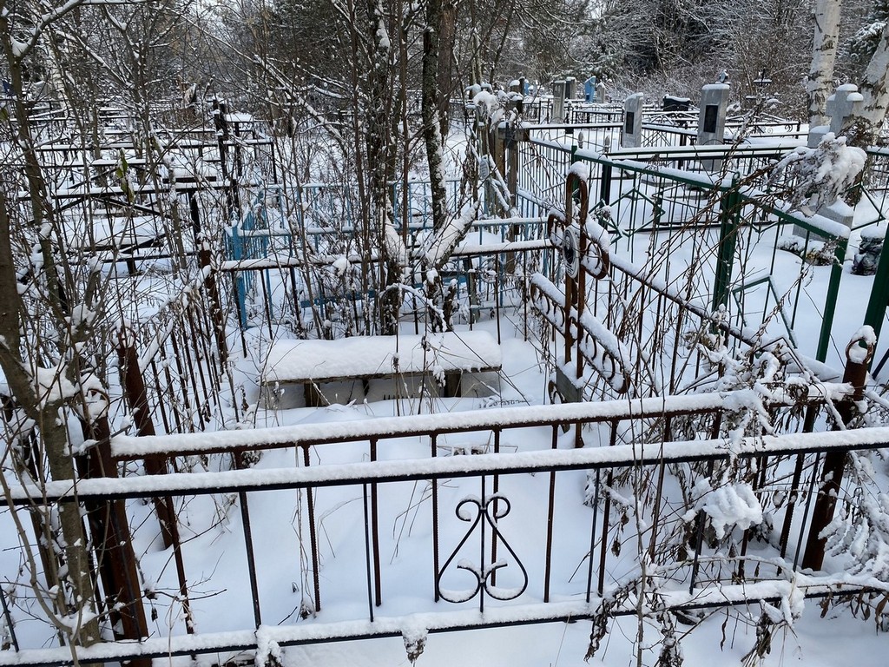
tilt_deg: -18.2
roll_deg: -0.2
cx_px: 444
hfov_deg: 67.3
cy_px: 334
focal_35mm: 26
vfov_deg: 53.1
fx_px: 668
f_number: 1.8
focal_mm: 4.25
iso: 32
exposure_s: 1/213
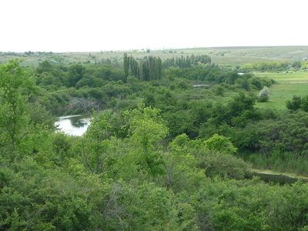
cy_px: 116
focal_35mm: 83
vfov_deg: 17.8
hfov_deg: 23.6
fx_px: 739
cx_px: 154
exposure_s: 1/160
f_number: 4.7
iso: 100
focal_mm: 8.2
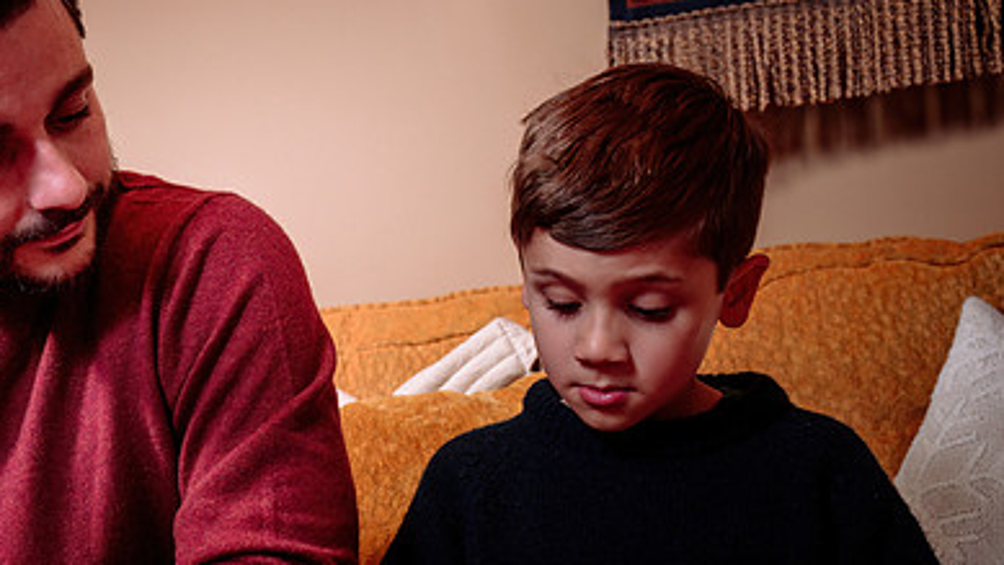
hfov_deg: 32.3
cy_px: 404
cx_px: 258
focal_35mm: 64
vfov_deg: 18.7
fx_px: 1704
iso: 200
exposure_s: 1/60
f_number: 5
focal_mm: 41
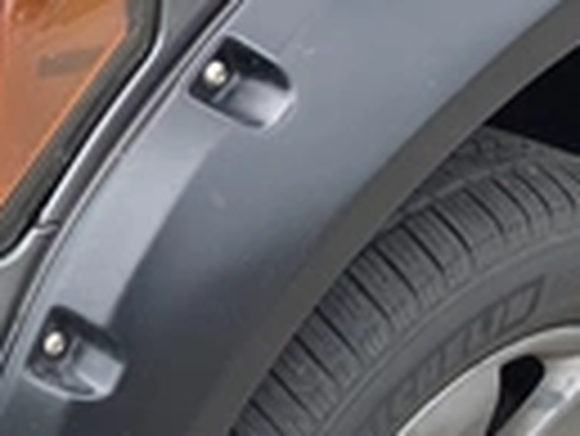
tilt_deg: -25.0
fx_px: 1610
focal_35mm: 96
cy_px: 243
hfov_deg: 18.8
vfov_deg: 15.4
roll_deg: -0.4
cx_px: -189
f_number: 2.4
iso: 25
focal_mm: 3.3
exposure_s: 1/409
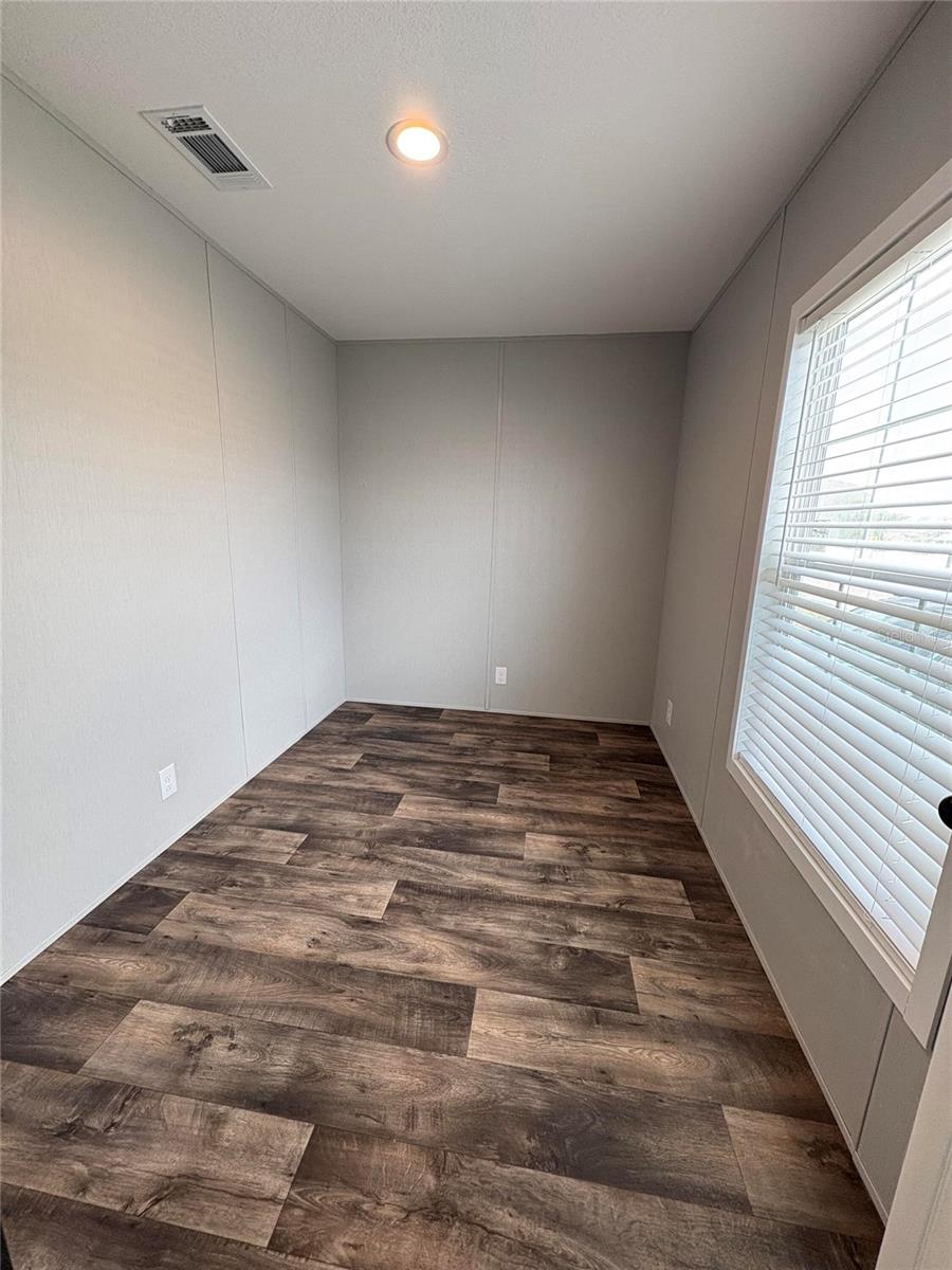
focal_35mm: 14
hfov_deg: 85.7
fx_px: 513
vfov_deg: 102.1
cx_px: 476
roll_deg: -2.4
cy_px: 635
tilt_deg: -12.3
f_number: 2.2
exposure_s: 1/120
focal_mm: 2.22
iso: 160
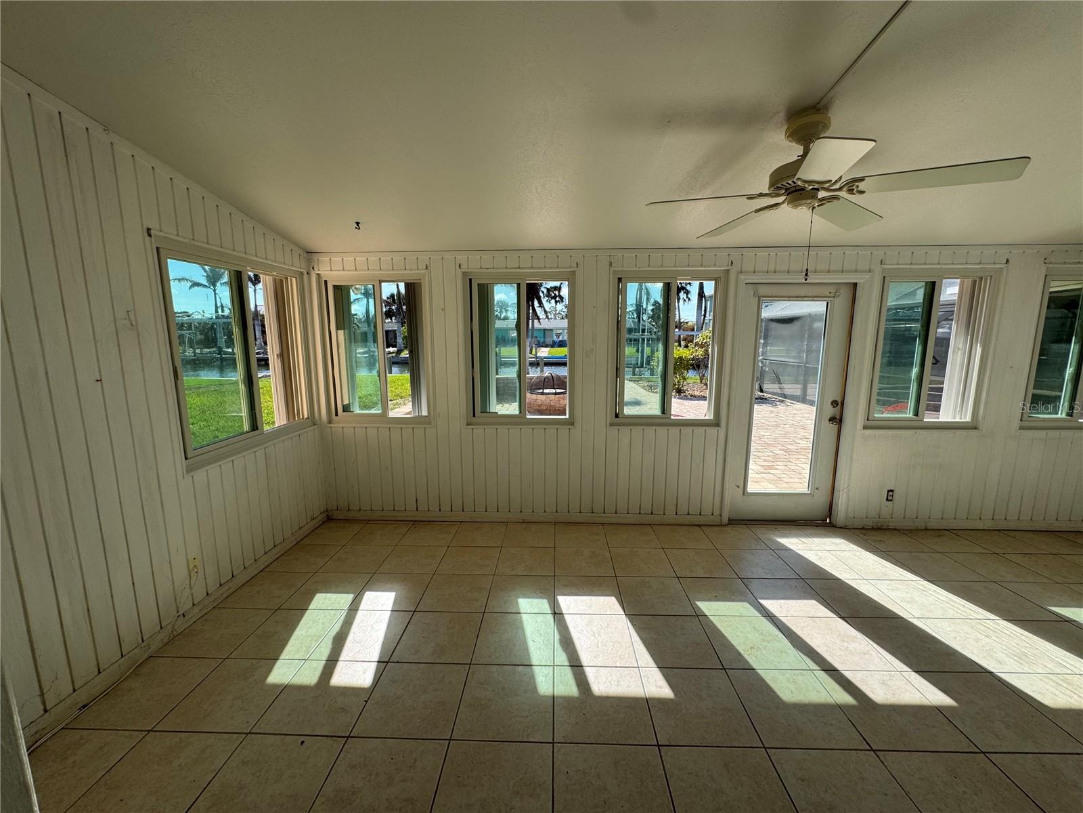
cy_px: 406
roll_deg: +0.2
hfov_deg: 102.1
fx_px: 438
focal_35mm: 14
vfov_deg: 85.7
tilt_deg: -9.1
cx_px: 542
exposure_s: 1/700
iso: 50
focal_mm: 2.22
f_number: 2.2
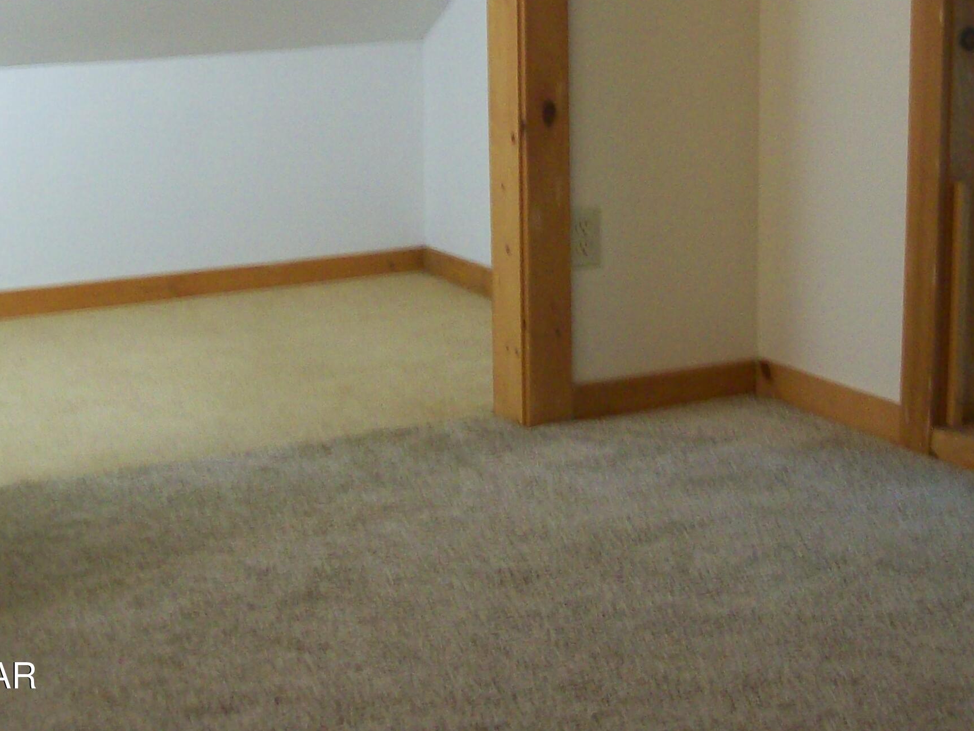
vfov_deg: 22.8
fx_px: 1773
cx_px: 505
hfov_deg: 30.7
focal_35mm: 63
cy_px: 95
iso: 160
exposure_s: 1/11
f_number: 2.7
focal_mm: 6
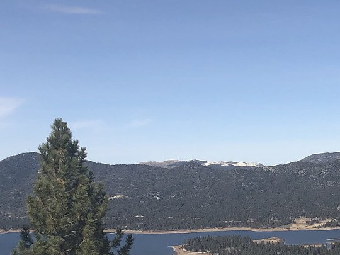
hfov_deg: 23.3
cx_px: 252
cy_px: 176
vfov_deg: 17.7
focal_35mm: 83
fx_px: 815
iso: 25
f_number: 1.8
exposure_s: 1/3205
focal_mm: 4
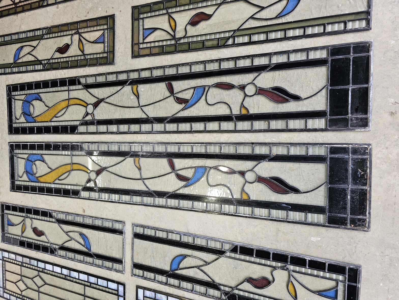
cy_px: 150
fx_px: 265
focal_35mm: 23
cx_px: 200
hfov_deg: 73.9
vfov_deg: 58.9
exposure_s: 1/180
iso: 80
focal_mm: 6.3
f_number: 1.7
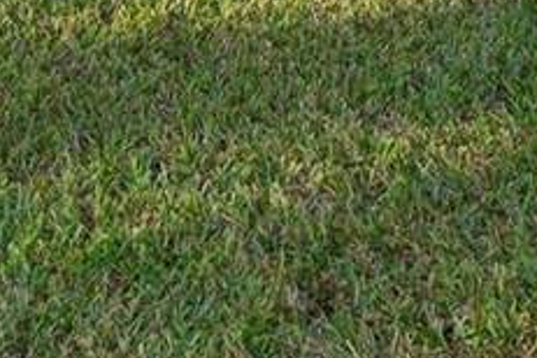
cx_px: 372
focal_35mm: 111
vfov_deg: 10.3
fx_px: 1656
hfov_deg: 18.4
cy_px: -568
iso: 160
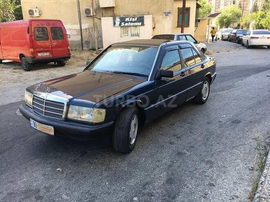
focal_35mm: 29
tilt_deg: -16.8
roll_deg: +1.1
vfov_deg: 48.2
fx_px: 226
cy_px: 101
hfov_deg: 61.7
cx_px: 135
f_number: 2.2
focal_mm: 4.15
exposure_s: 1/232
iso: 25
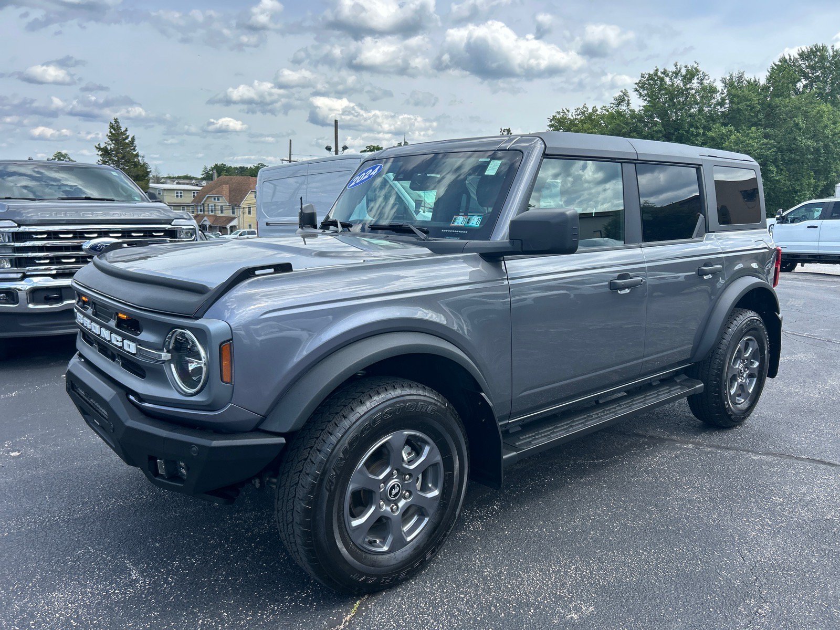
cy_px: 315
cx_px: 420
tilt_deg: -11.2
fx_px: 631
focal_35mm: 26
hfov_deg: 67.3
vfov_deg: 53.1
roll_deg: -1.7
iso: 50
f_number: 1.5
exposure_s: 1/1972
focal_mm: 5.7
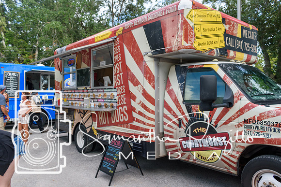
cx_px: 140
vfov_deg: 47.5
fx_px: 213
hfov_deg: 66.8
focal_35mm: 27
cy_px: 94
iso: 360
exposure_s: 1/250
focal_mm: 18
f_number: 8
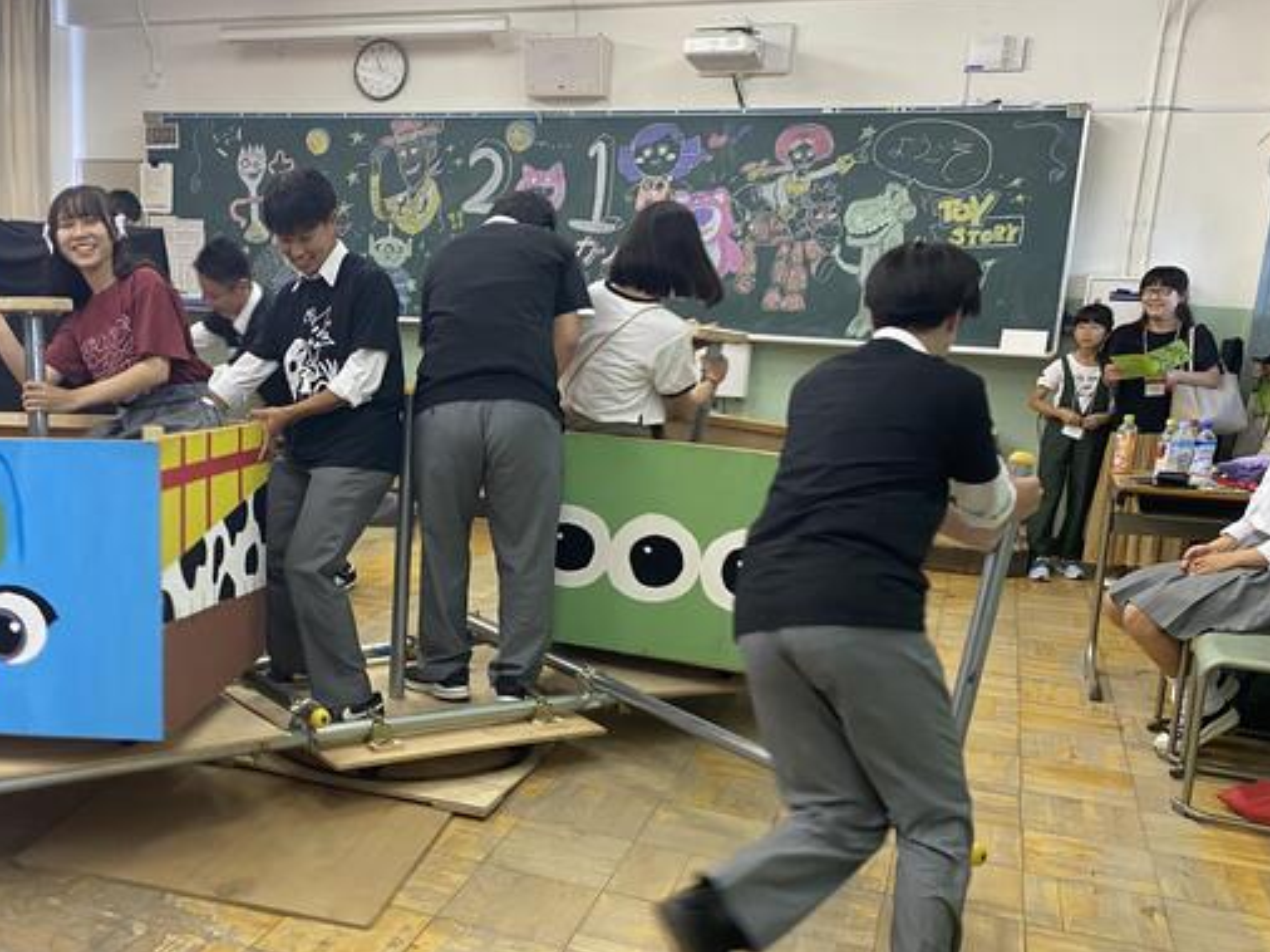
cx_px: 409
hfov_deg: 50.3
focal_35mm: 36
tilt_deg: -12.2
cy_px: 571
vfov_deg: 39.5
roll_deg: -2.4
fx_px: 1320
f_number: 1.8
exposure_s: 1/60
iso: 125
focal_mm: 4.25
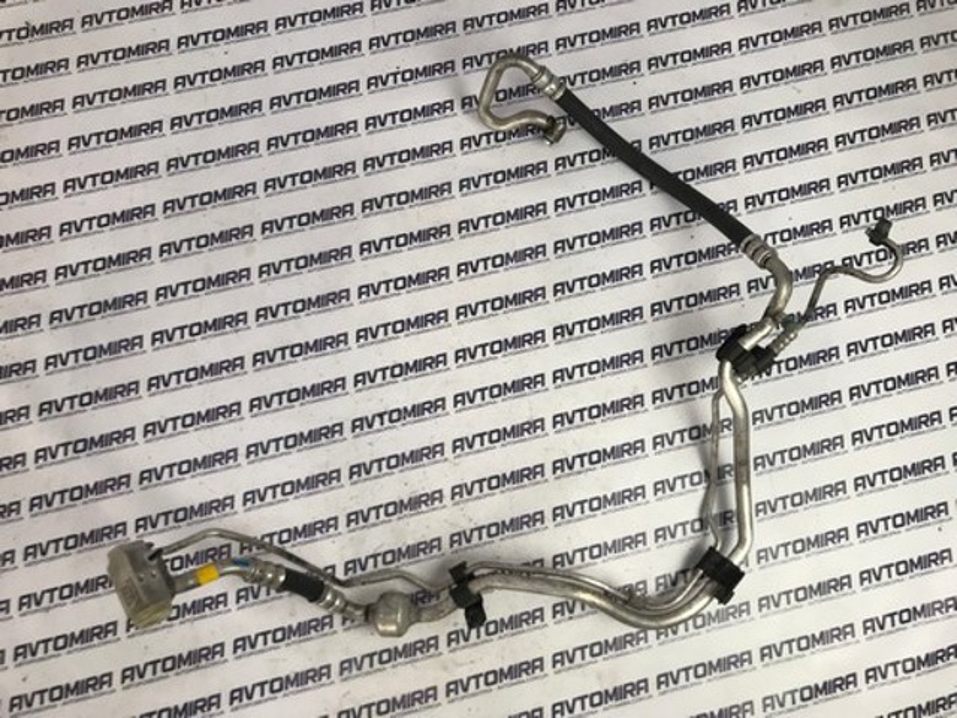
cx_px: 478
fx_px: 774
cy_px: 359
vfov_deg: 49.7
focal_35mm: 28
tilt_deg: -81.0
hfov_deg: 63.4
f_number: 1.8
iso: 25
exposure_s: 1/50
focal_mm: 3.99
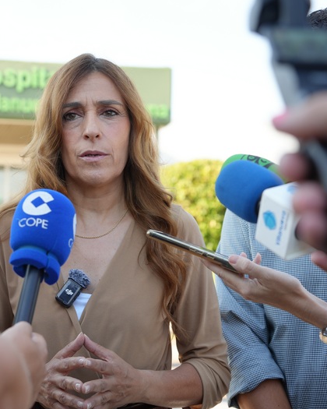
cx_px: 87
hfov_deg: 25.1
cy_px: 204
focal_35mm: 60
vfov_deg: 31.5
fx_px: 726
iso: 100
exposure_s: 1/160
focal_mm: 42
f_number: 4
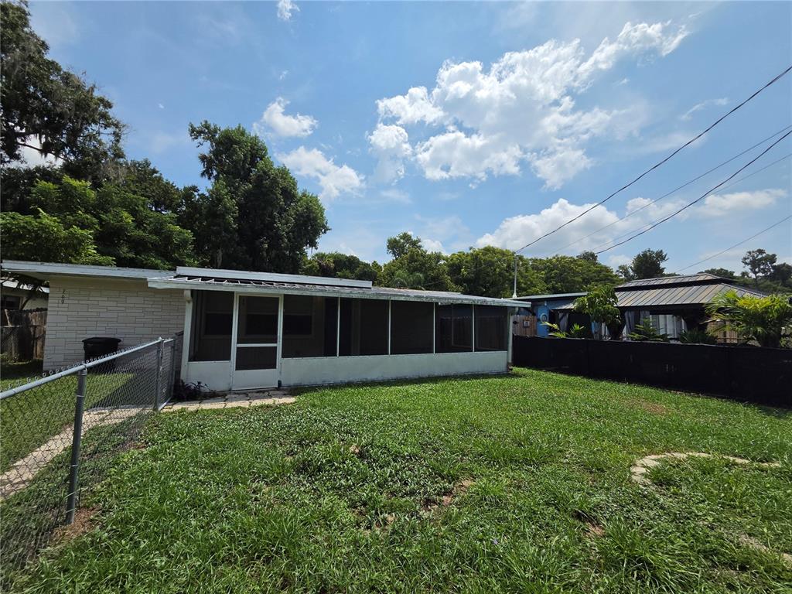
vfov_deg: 89.9
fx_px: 297
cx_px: 396
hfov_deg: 106.2
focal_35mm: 13
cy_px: 297
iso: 100
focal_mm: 2.2
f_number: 2.2
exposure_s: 1/6441
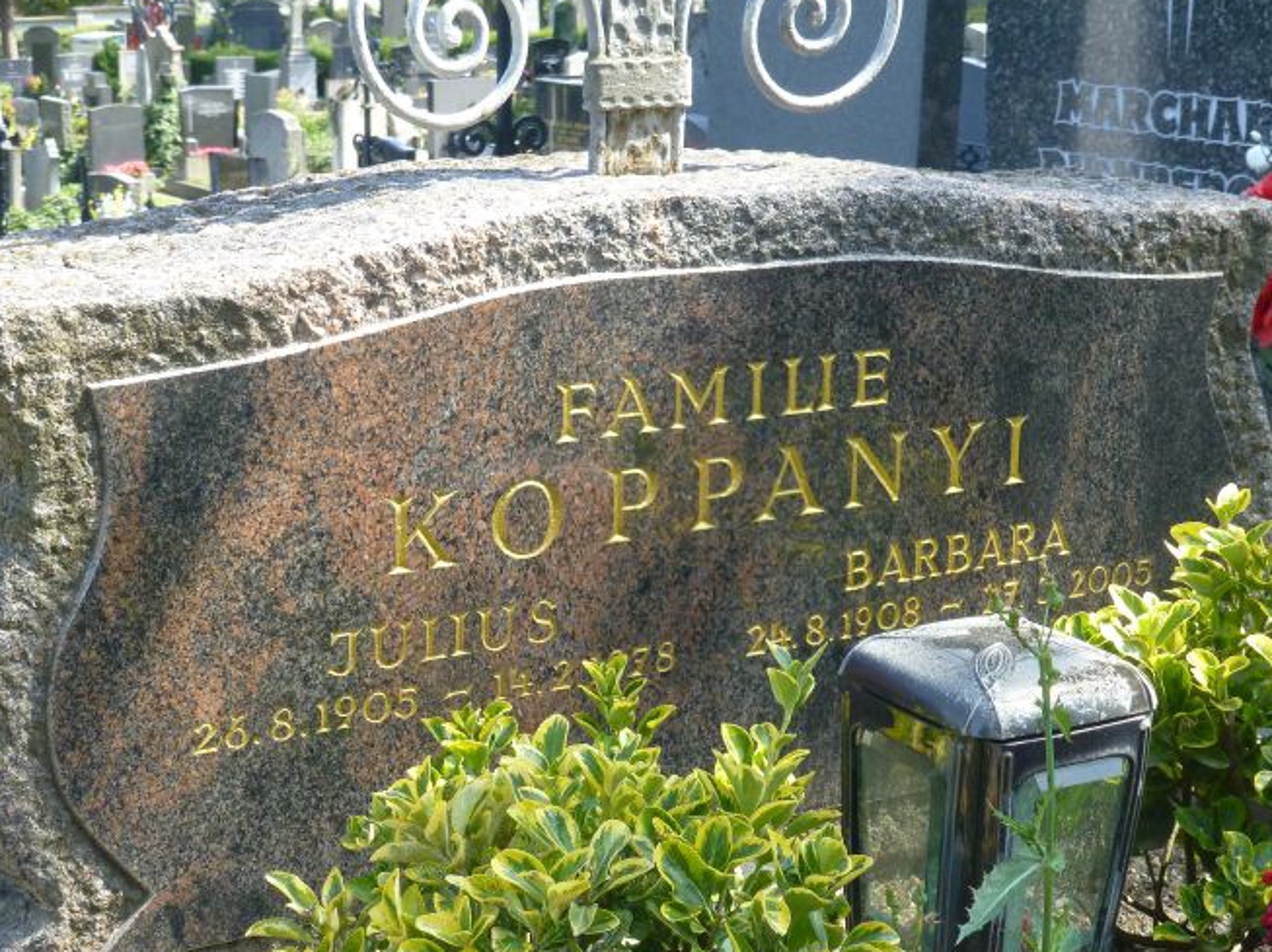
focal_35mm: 76
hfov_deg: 25.7
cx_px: 668
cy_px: 496
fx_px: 2791
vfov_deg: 19.4
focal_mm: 11
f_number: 4.8
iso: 250
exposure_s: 1/250
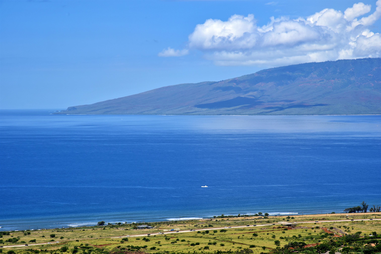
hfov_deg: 18.6
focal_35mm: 110
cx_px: 190
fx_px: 1164
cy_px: 127
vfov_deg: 12.5
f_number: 13
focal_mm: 110
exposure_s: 1/200
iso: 100
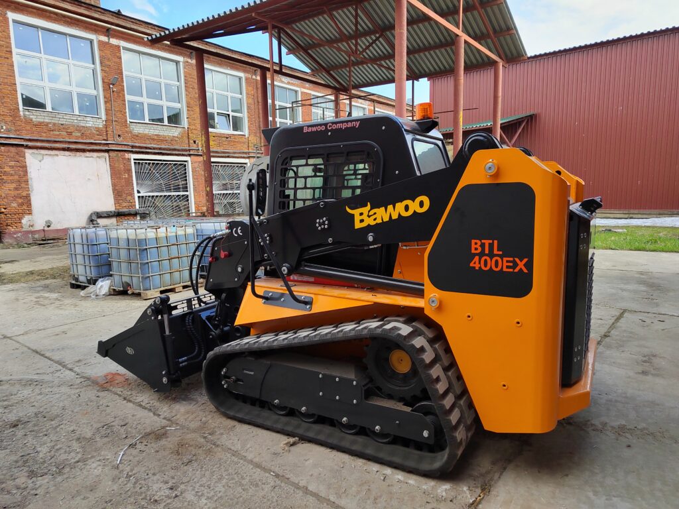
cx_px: 340
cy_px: 254
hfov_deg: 73.9
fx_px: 451
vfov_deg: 58.9
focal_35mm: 23
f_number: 1.9
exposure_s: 1/755
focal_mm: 5.52
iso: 219
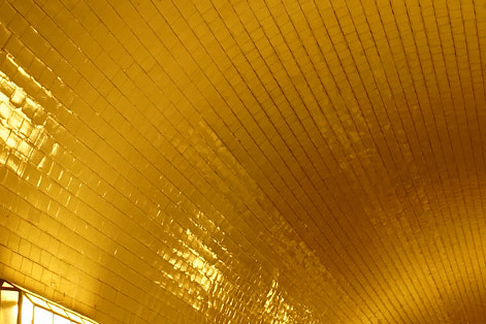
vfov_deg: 13.0
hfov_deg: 19.1
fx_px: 1377
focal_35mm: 102
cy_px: 407
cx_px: 544
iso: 1000
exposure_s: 1/20
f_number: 5.6
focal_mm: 30
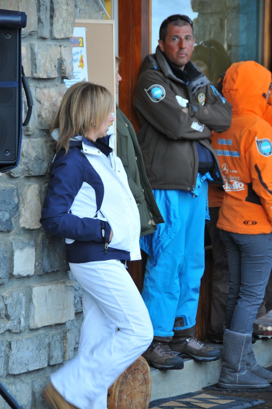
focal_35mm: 180
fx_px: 2045
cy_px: 204
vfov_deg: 11.4
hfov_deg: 7.6
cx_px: 136
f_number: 5.6
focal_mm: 120
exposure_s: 1/40
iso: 400
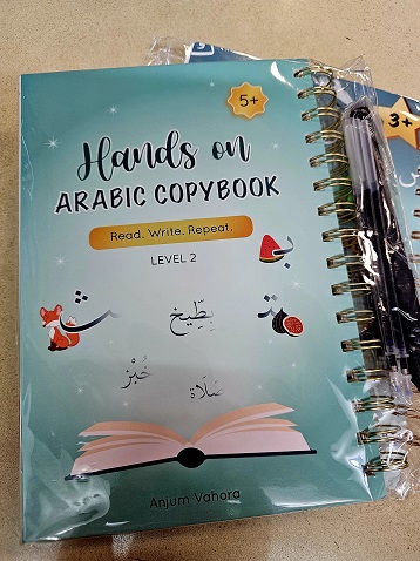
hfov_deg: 58.8
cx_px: 210
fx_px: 372
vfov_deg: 74.0
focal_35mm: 23
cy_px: 280
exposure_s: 1/101
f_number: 1.7
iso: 320
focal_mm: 6.3
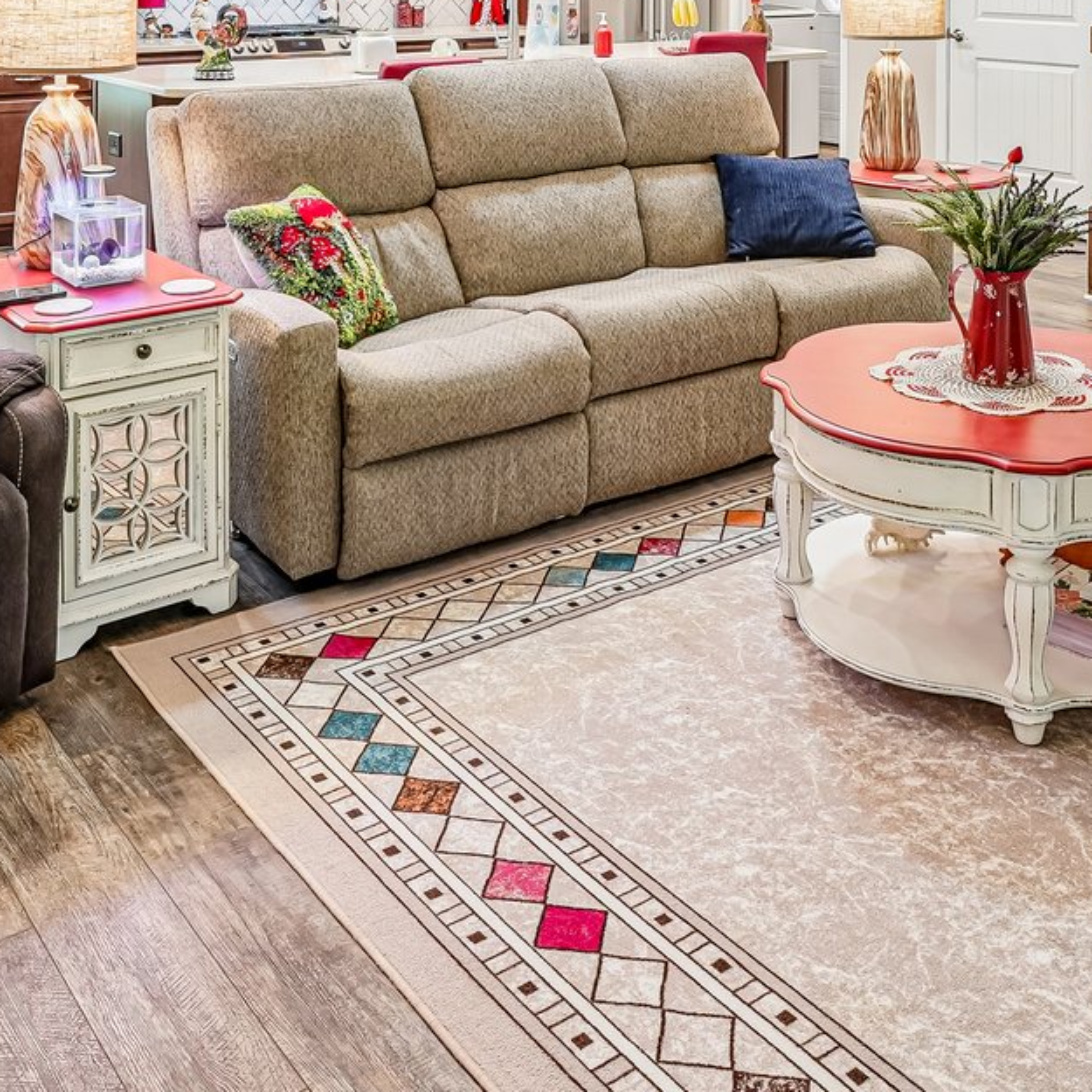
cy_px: -6
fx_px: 1392
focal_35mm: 39
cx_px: 606
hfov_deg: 42.8
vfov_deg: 38.0
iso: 320
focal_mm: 14
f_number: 8
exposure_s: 1/5
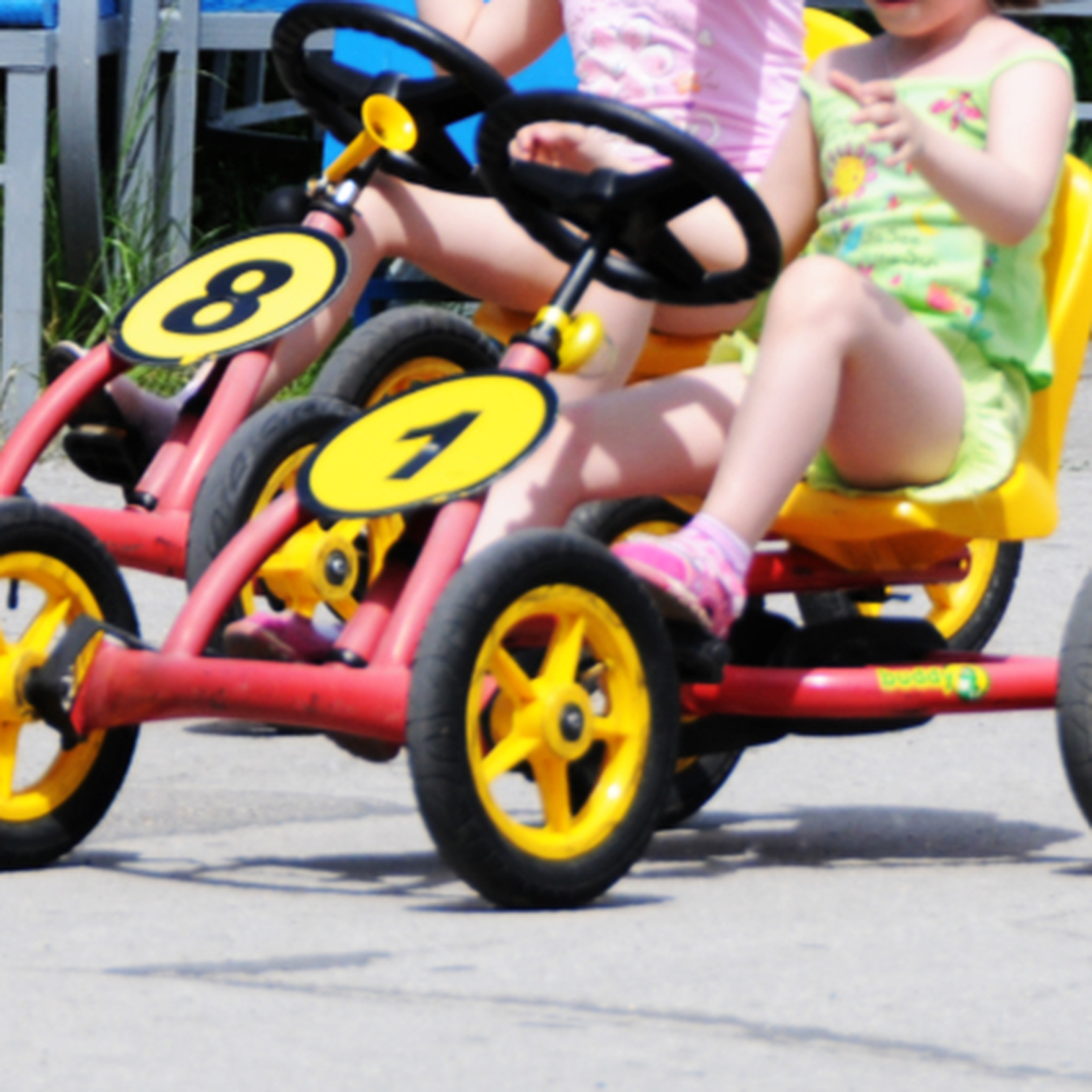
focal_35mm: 607
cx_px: 330
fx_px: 21664
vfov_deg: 2.9
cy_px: 299
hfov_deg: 2.9
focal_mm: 200
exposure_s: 1/1250
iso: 320
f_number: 5.6
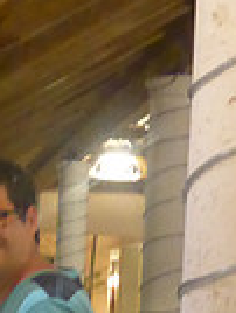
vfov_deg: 12.2
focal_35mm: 154
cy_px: 467
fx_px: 1395
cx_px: -113
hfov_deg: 9.4
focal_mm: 7.9
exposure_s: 1/4
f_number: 4.1
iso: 1250
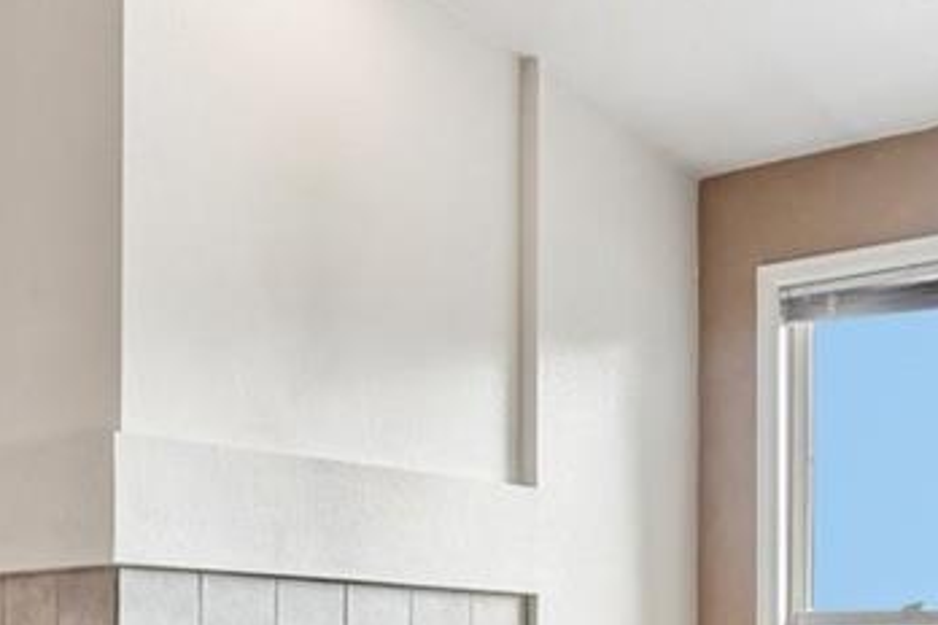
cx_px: 642
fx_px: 1798
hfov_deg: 29.0
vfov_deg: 18.8
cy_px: 733
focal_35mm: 69
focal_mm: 10
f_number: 8
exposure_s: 1/50
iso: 400
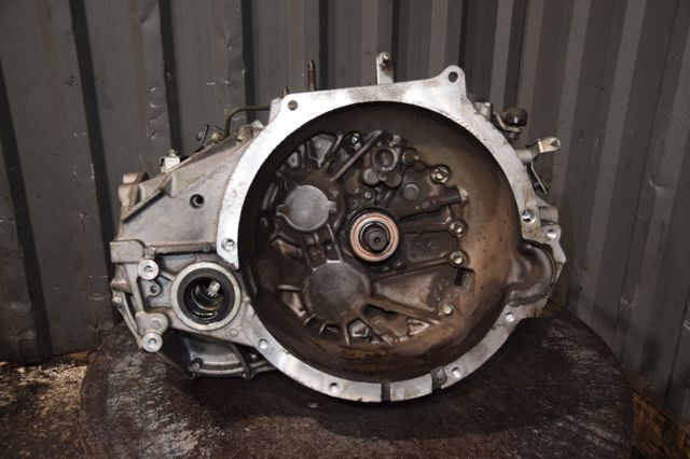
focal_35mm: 39
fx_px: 747
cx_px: 345
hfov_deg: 49.6
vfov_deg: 34.2
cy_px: 230
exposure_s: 1/60
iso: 800
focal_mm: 26
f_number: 5
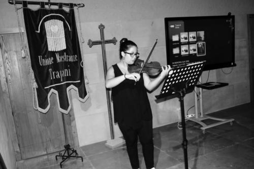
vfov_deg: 40.0
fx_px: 233
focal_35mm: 33
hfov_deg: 57.2
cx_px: 127
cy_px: 84
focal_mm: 22
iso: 400
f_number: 5.6
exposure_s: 1/60
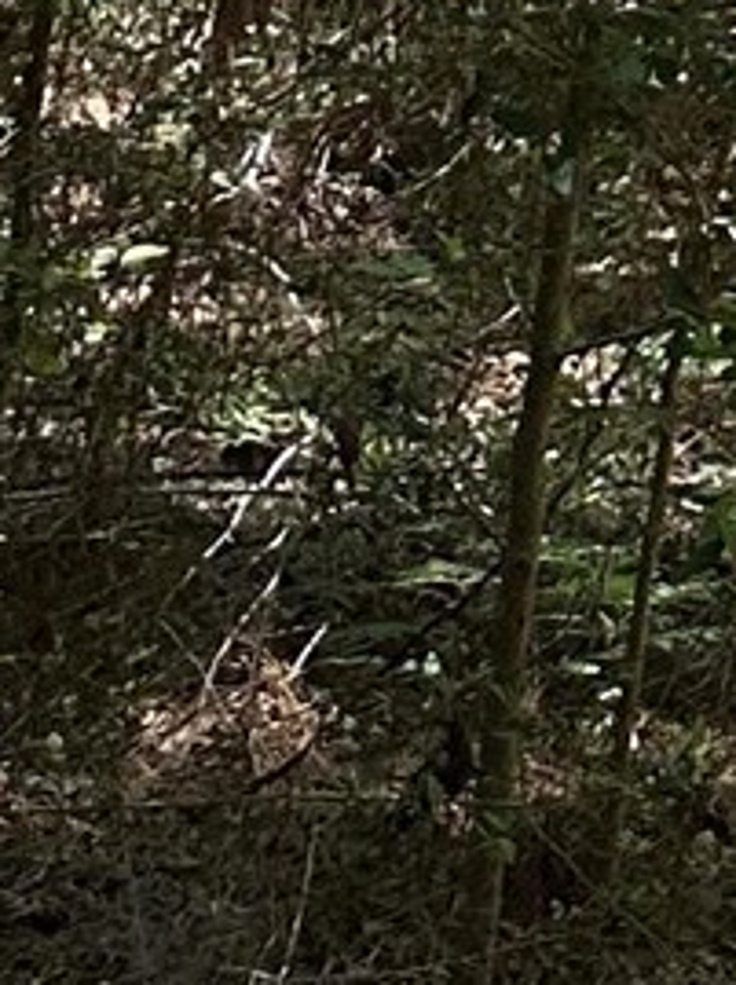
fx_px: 5200
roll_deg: -0.8
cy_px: -1399
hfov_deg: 7.1
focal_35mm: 183
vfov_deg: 9.6
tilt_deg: +1.8
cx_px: 2362
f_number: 1.78
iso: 80
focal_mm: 6.86
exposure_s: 1/756
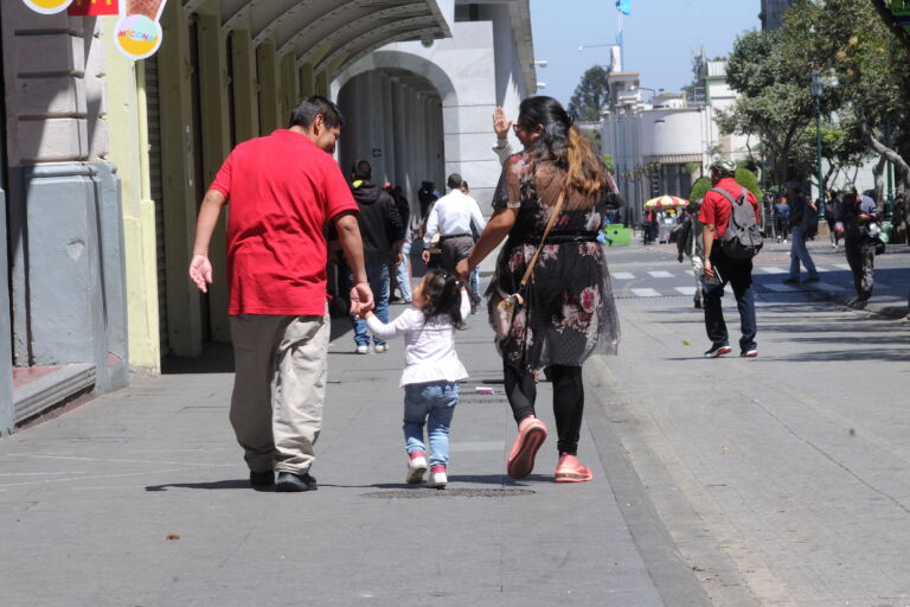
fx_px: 4550
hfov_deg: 11.4
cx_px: 455
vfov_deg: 7.6
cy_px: 304
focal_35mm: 180
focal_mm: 120
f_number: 20
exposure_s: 1/160
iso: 400
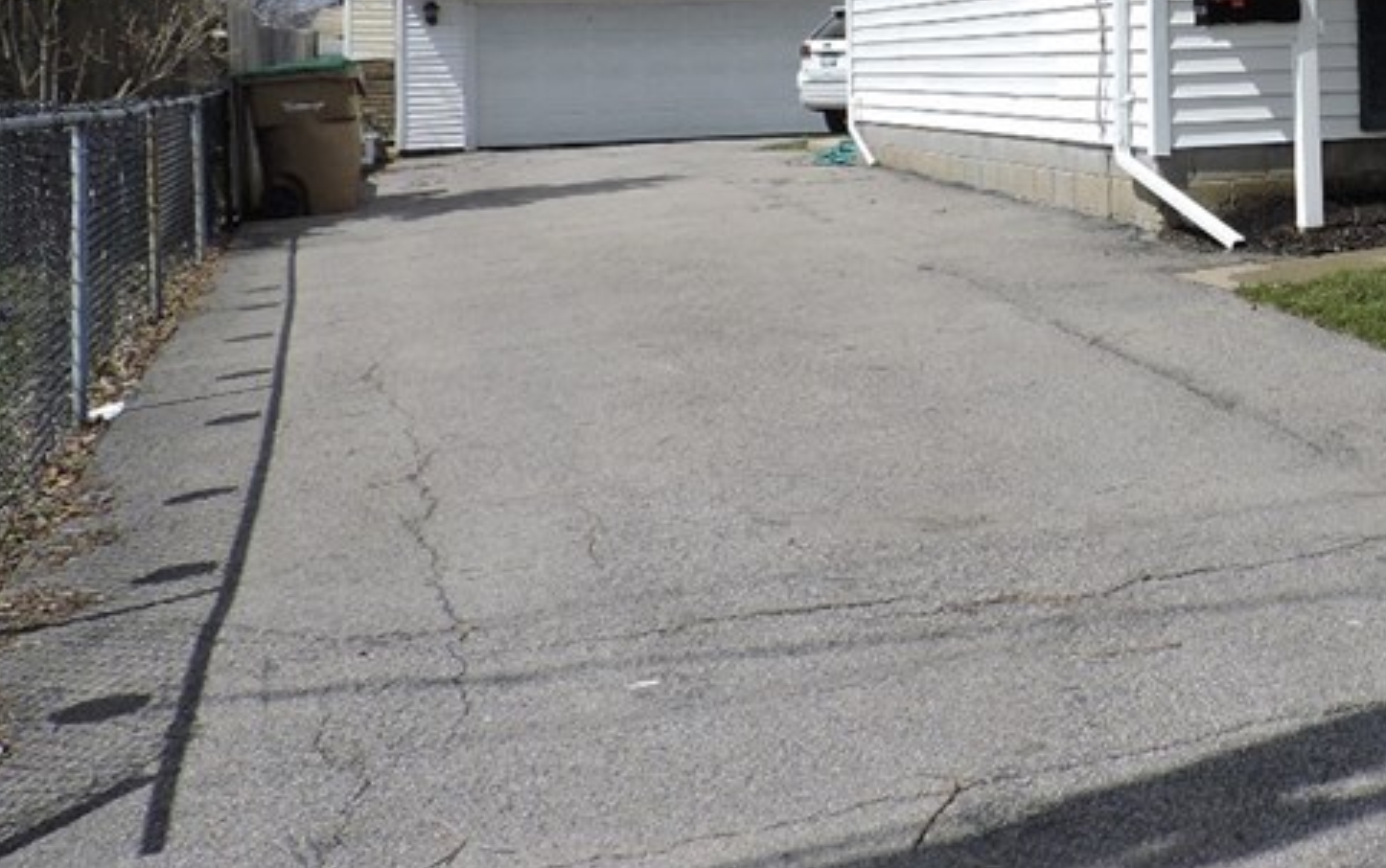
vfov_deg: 22.9
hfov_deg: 33.6
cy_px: -40
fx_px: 2041
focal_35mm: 54
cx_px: 1446
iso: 100
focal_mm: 4.3
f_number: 3.7
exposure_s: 1/1250
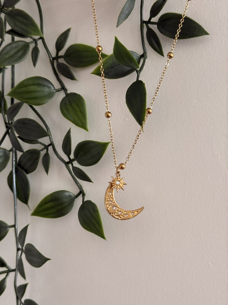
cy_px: 152
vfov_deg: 39.7
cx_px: 114
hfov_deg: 30.3
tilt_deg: +1.5
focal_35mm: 48
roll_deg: -1.2
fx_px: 422
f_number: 1.78
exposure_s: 1/51
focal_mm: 6.76
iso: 250
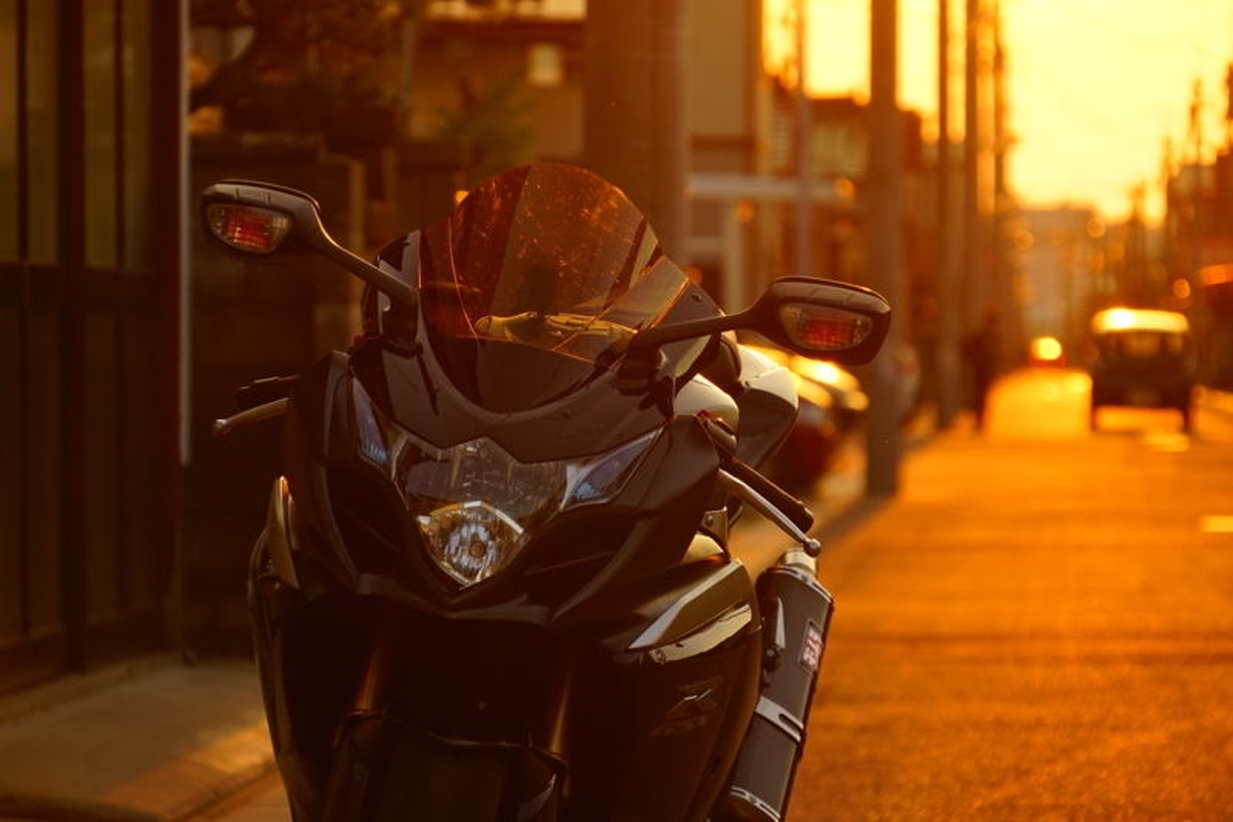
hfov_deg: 9.2
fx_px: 7636
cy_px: 411
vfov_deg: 6.2
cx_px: 616
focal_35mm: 223
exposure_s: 1/250
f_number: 6.3
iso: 200
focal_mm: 149
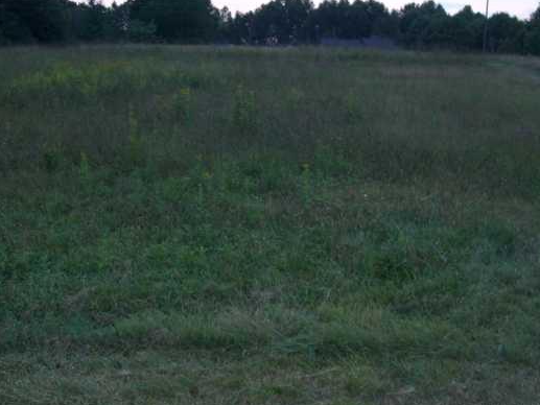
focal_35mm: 47
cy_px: 177
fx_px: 733
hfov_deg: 40.4
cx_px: 298
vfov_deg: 30.9
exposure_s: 1/60
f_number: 2.7
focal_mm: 6.2
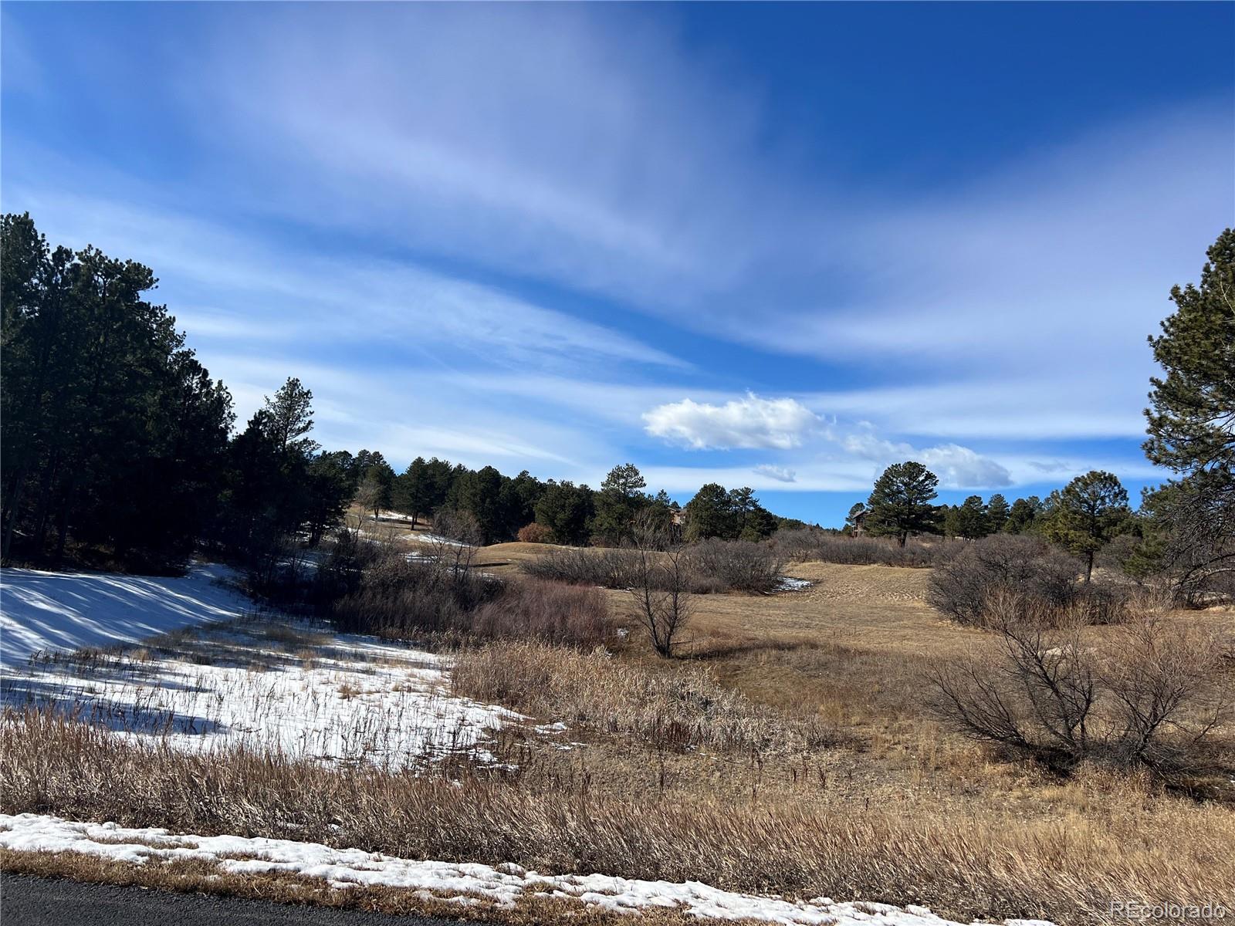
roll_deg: -5.9
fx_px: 928
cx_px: 618
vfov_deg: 53.1
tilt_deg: +7.4
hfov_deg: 67.3
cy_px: 463
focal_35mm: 26
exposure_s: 1/5882
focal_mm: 5.7
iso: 50
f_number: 1.5
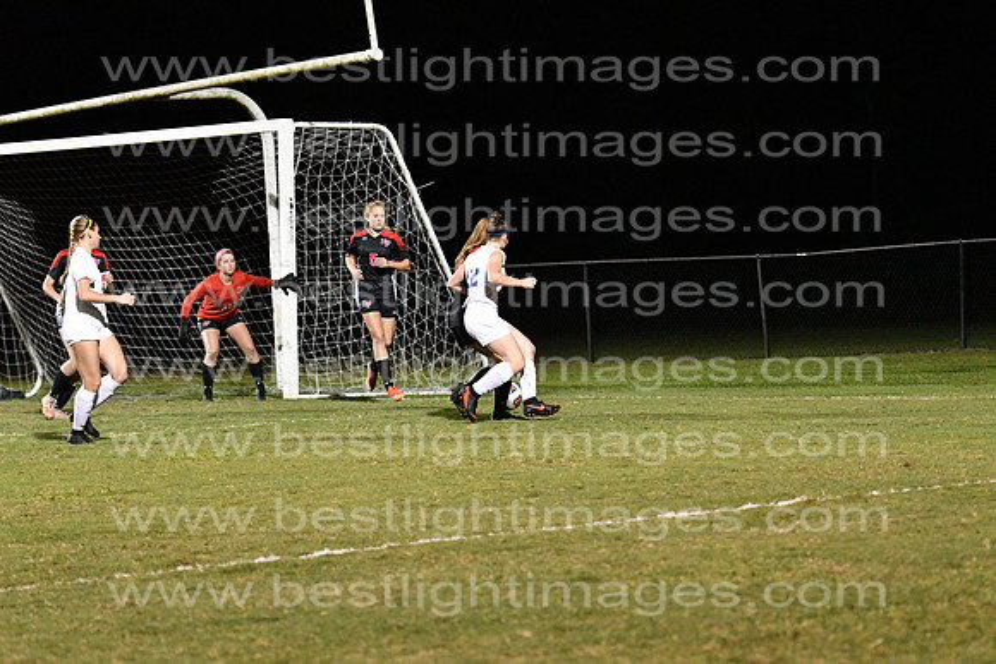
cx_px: 498
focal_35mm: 153
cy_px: 332
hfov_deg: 13.4
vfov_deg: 9.0
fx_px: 4234
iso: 8000
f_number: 3.2
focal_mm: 102
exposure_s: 1/640
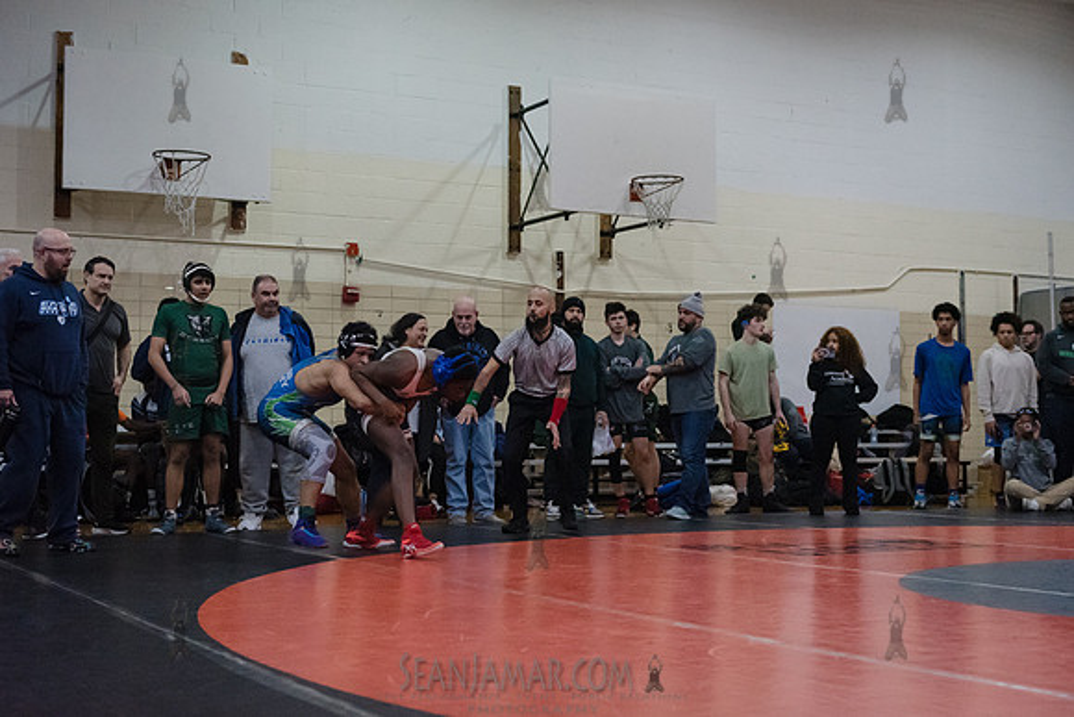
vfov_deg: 27.5
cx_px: 537
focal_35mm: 49
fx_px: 1464
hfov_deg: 40.3
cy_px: 358
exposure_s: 1/400
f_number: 3.2
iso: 8000
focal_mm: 48
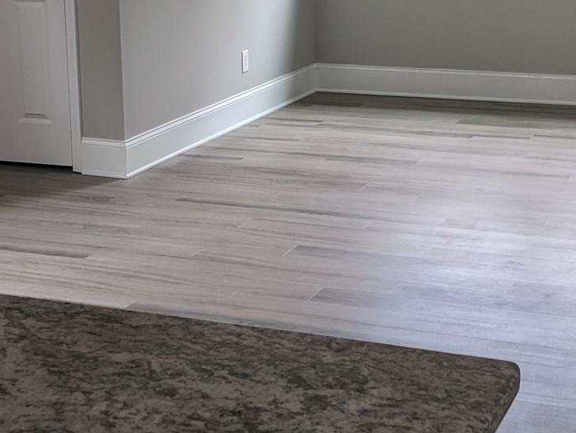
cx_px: 292
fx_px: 1282
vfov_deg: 19.0
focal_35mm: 77
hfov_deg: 25.3
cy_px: 91
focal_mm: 4.38
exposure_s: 1/122
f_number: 1.73
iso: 58
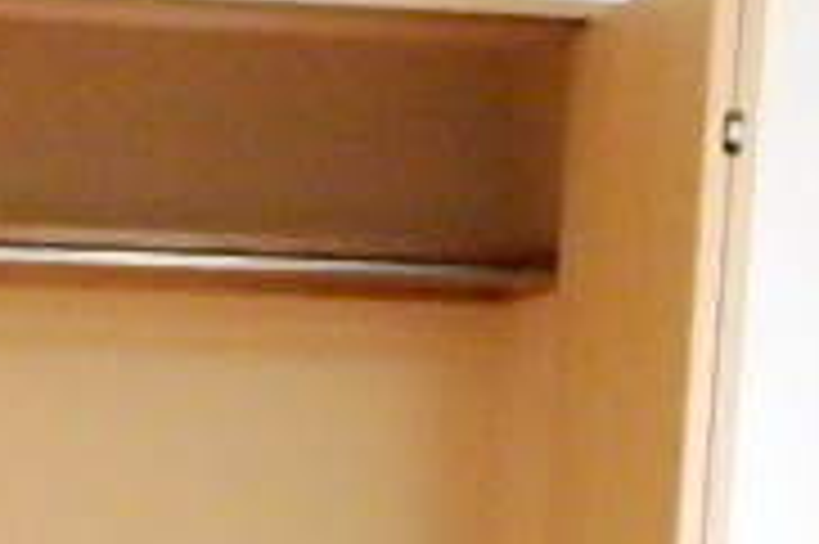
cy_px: 841
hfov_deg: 25.7
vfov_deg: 16.0
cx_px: 117
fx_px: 1750
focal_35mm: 77
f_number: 3.5
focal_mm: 3.7
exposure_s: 1/25
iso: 800
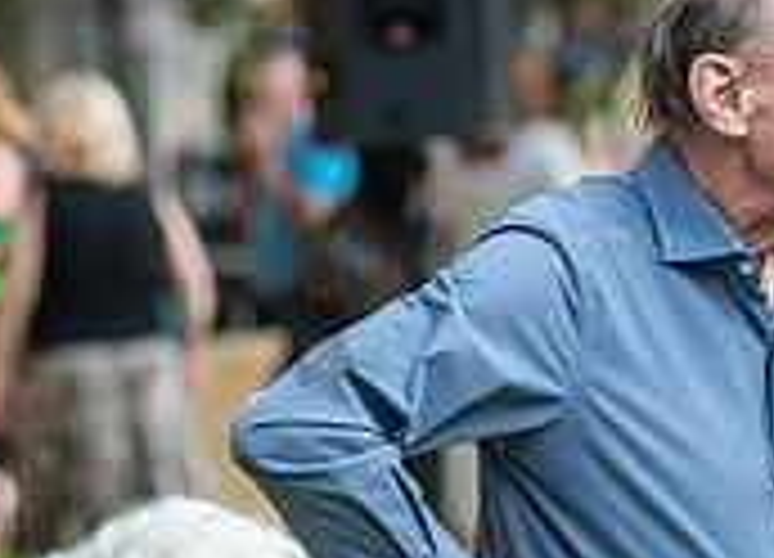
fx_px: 10320
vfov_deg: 3.1
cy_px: 366
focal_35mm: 468
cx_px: 1265
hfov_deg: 4.3
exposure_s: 1/320
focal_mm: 112
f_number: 3.5
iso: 500
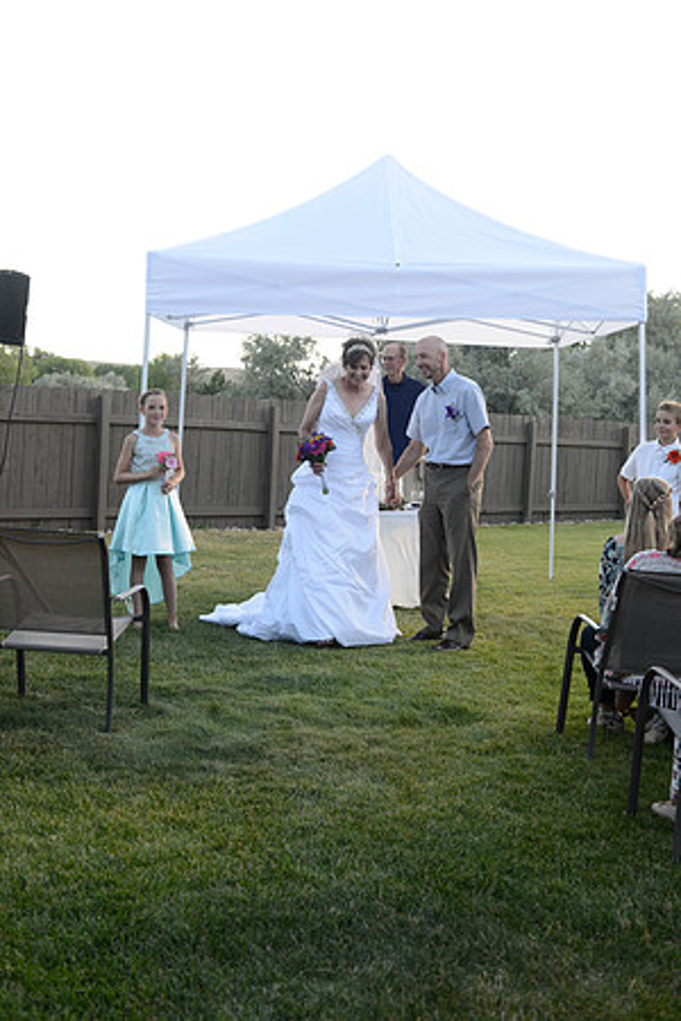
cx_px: 340
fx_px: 1419
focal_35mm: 50
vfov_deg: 39.6
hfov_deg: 27.0
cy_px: 510
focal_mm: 50
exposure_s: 1/250
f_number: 5
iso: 400
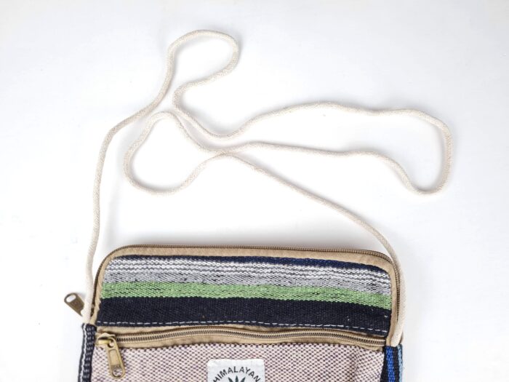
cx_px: 254
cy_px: 191
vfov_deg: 53.1
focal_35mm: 26
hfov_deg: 67.3
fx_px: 382
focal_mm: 5.4
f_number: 1.8
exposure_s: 1/120
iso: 80
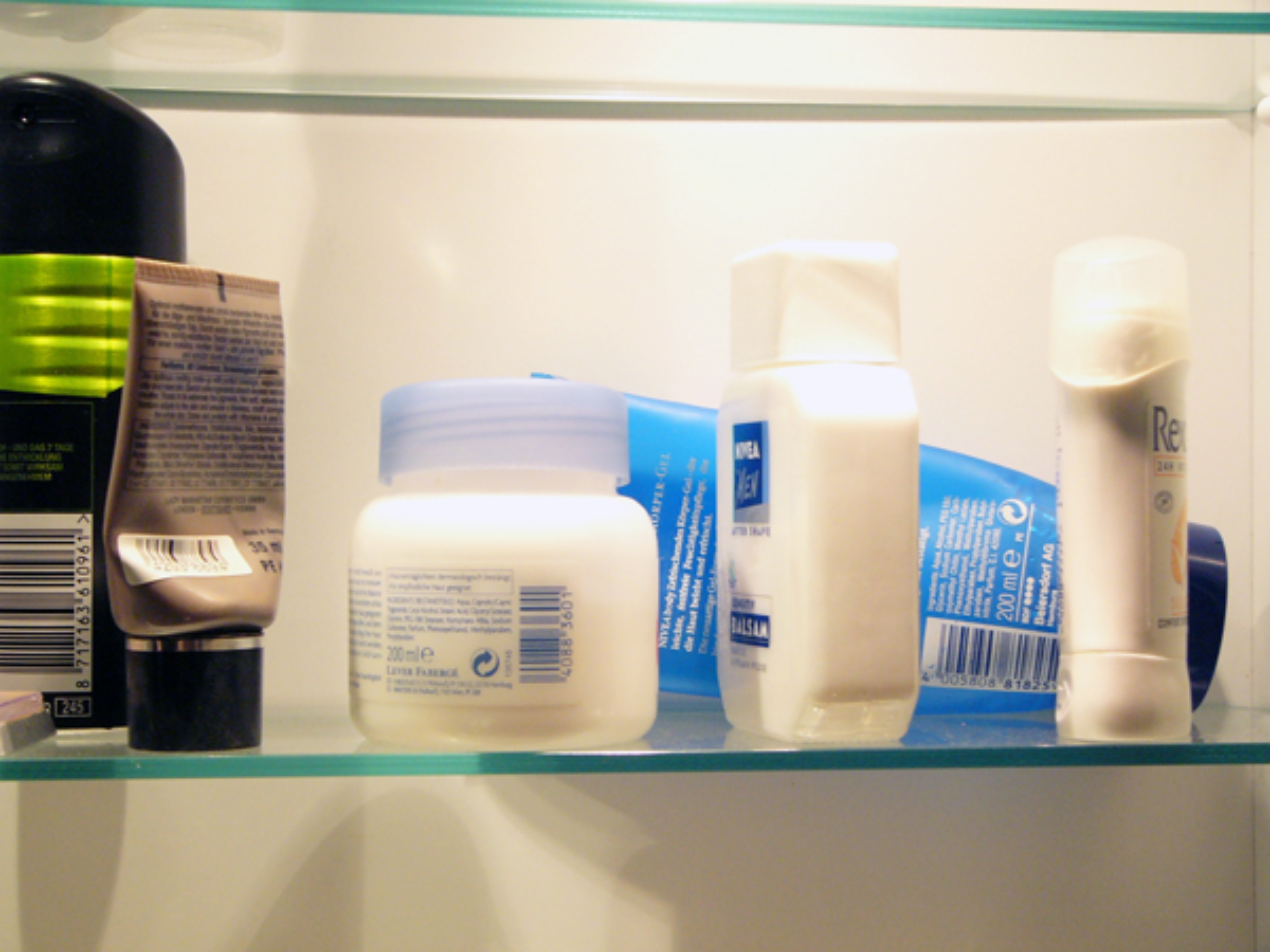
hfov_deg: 30.7
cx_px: 635
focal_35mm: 63
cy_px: 476
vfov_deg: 23.3
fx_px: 2311
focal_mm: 10.5
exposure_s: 1/30
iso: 200
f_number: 2.8
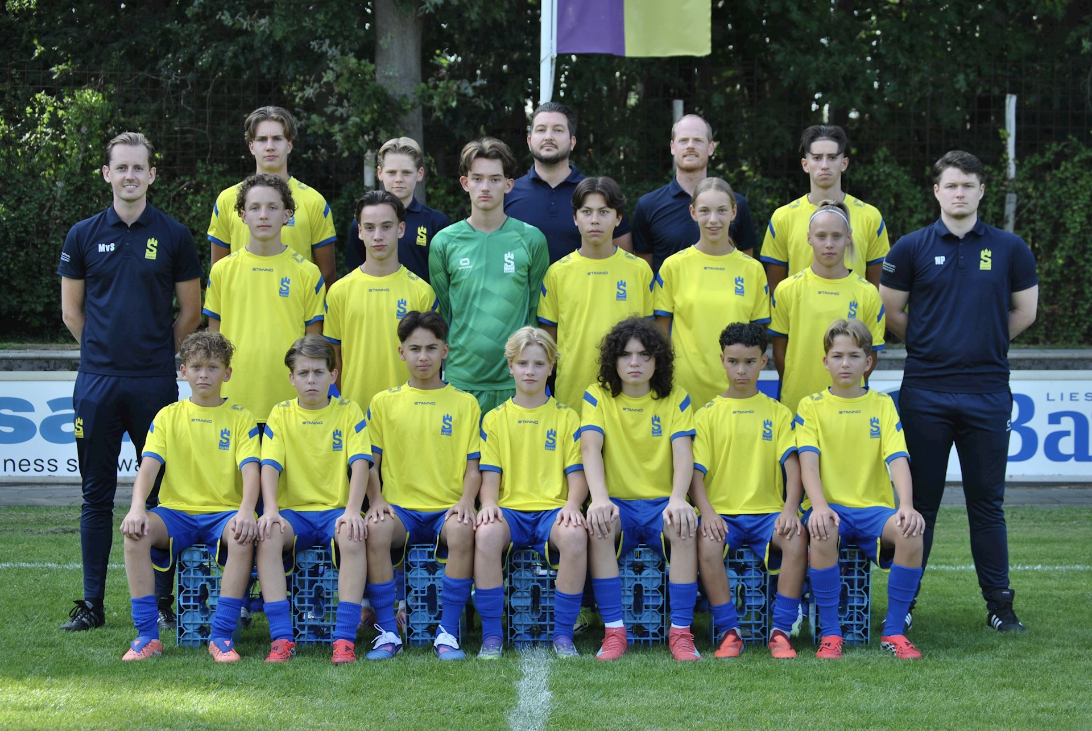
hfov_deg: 24.6
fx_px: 2505
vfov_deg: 16.6
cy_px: 366
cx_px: 546
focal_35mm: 82
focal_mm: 55
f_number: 5.6
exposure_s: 1/125
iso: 100
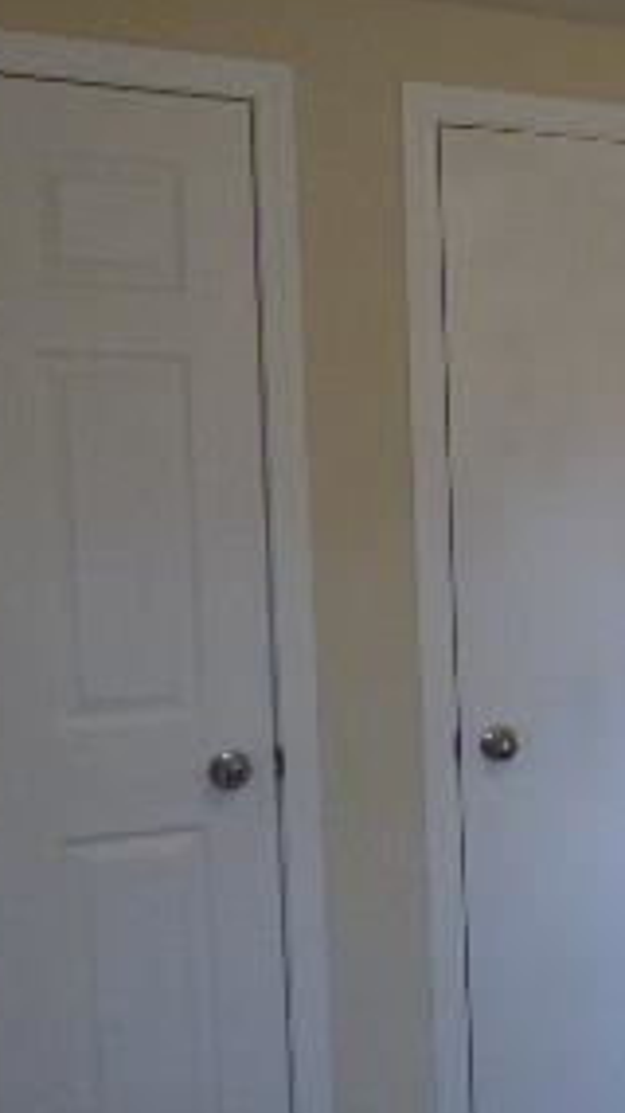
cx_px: 941
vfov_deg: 42.1
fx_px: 1446
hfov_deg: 20.7
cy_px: 582
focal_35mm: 49
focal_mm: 3.58
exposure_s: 1/60
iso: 250
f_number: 2.8
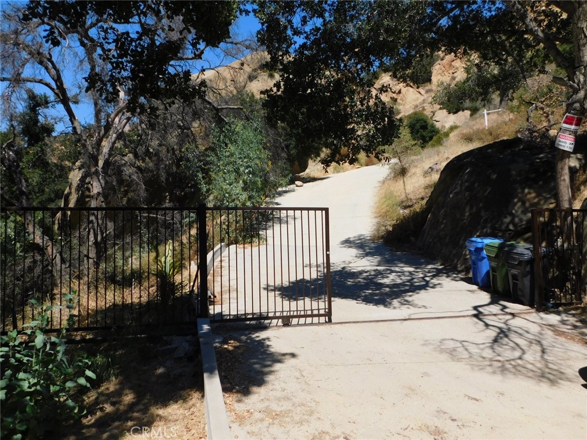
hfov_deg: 63.4
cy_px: 220
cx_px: 294
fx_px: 475
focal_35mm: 28
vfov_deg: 49.7
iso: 125
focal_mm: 4.9
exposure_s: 1/400
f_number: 6.4
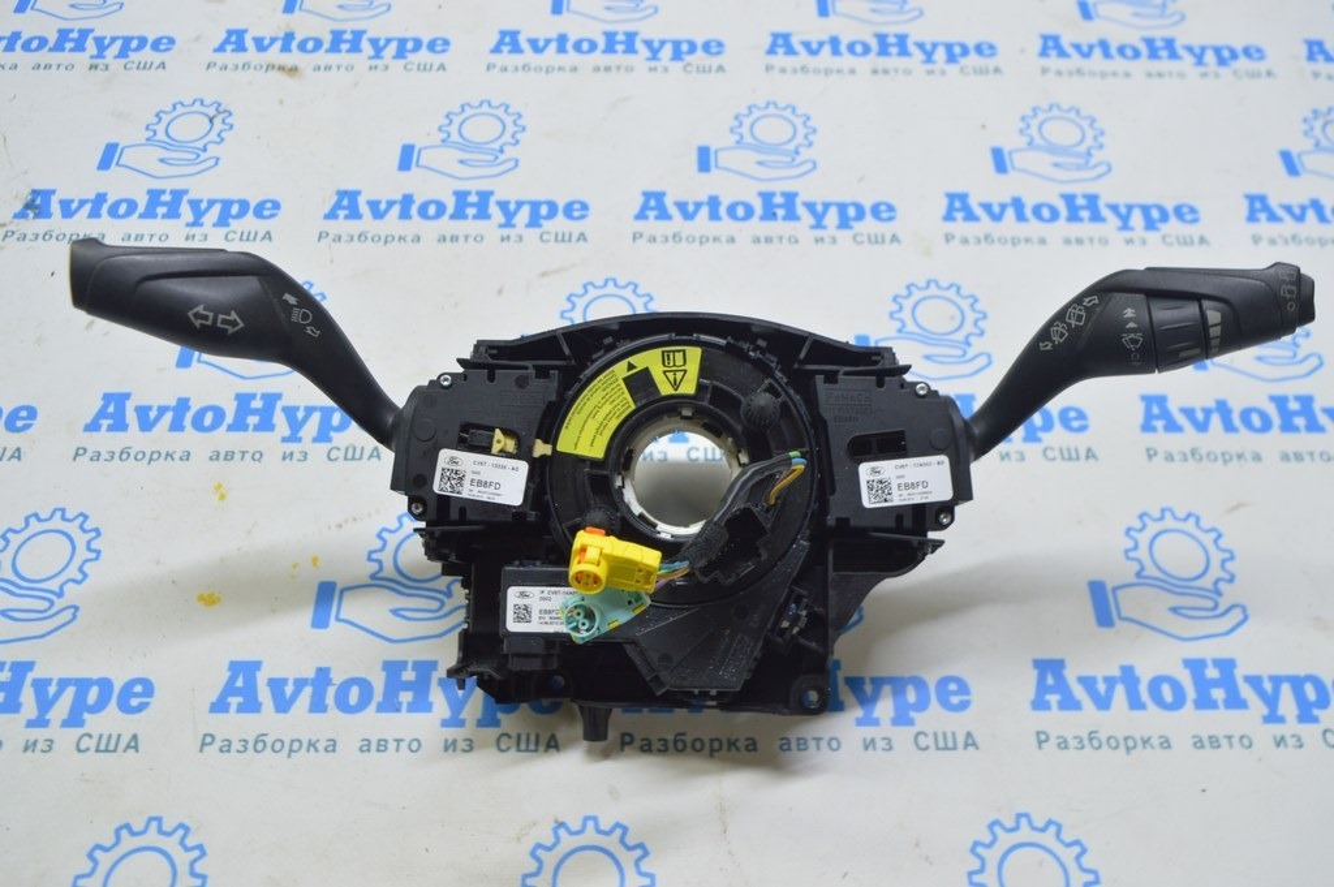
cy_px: 444
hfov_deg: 57.3
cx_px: 667
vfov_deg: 39.9
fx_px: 1222
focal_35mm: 33
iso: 400
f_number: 5.6
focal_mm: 22
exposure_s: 1/20
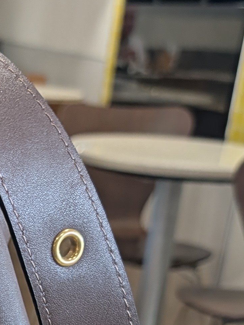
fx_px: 947
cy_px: 465
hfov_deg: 13.6
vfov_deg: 17.7
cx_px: -153
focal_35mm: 101
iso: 20
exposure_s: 1/41.9
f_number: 1.68
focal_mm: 6.9
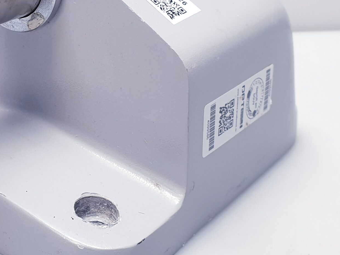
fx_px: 530
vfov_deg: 26.9
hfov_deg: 33.9
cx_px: 43
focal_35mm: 54
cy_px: 83
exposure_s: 1/50
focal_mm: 4.3
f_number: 2.4
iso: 80
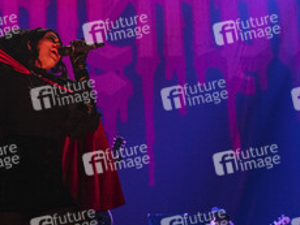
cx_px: 82
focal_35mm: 64
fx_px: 555
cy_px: 127
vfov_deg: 23.0
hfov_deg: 29.8
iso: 3200
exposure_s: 1/250
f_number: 2.8
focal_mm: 34
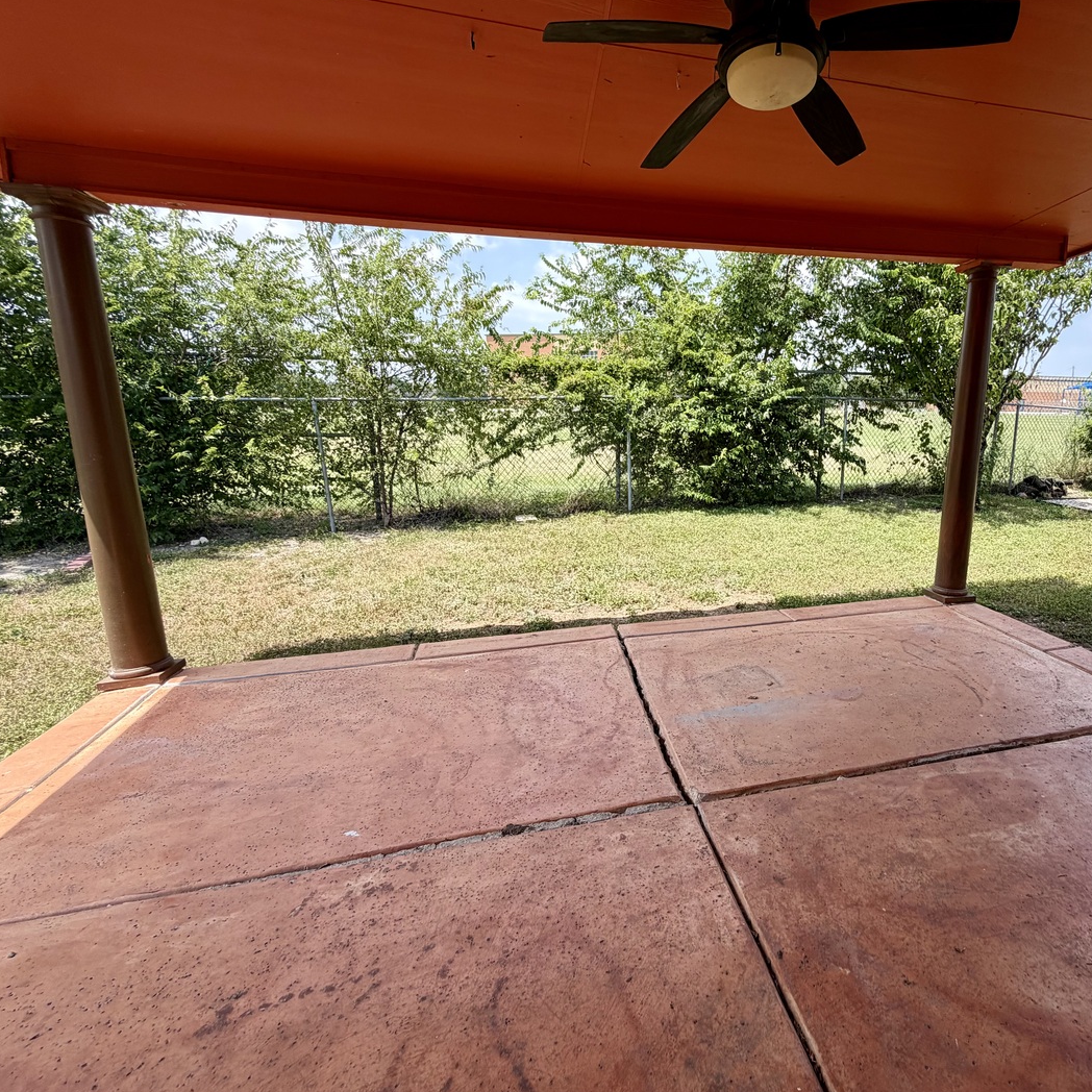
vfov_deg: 84.0
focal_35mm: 17
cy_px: 532
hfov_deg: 81.7
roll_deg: +0.0
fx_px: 607
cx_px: 708
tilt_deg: -11.9
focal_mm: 2.22
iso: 40
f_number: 2.2
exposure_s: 1/574
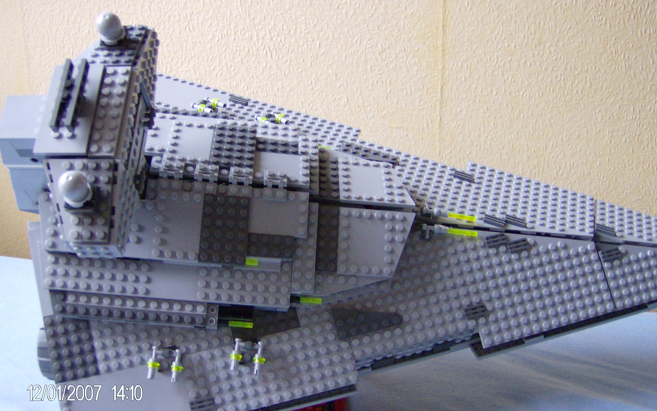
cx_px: 323
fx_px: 698
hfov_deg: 50.4
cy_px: 199
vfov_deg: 32.8
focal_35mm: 39
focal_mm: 6
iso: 200
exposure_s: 1/14.1
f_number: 2.8
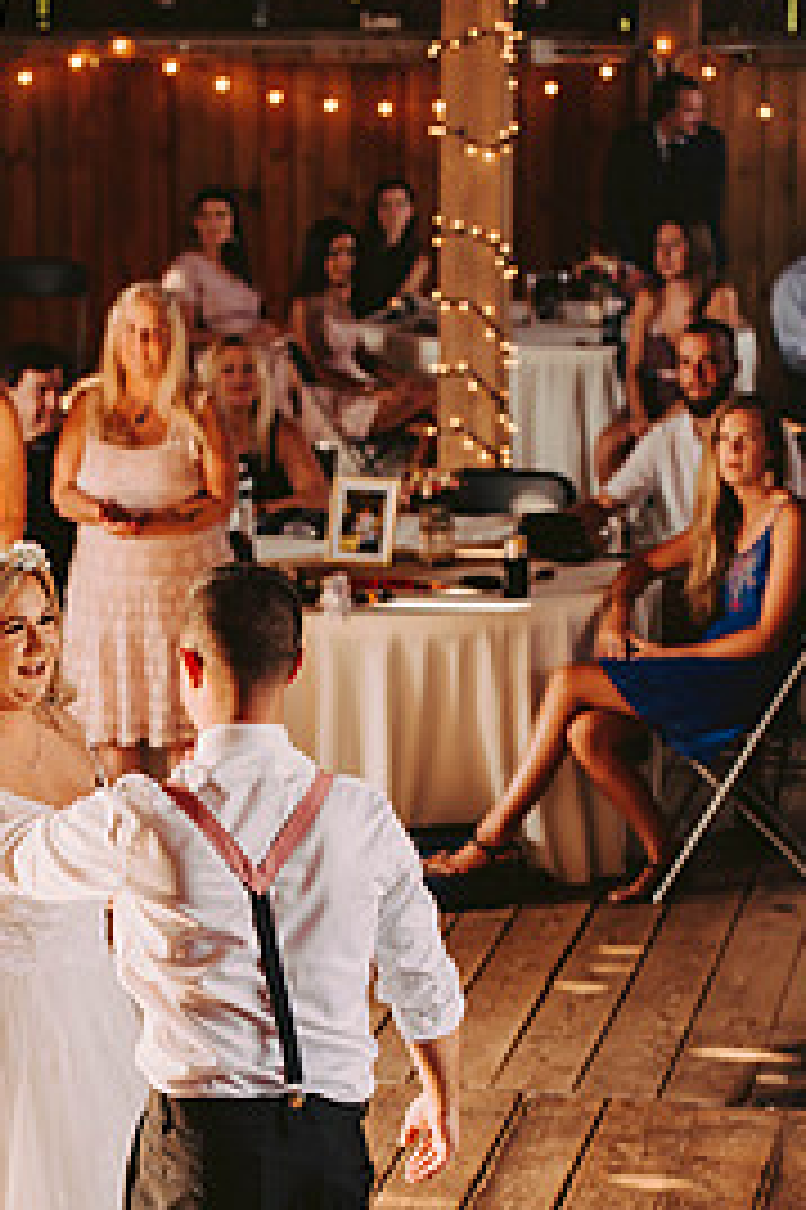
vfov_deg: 17.4
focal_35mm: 117
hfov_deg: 11.7
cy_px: 981
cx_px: 171
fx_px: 3934
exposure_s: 1/125
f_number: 2.8
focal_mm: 70
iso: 320
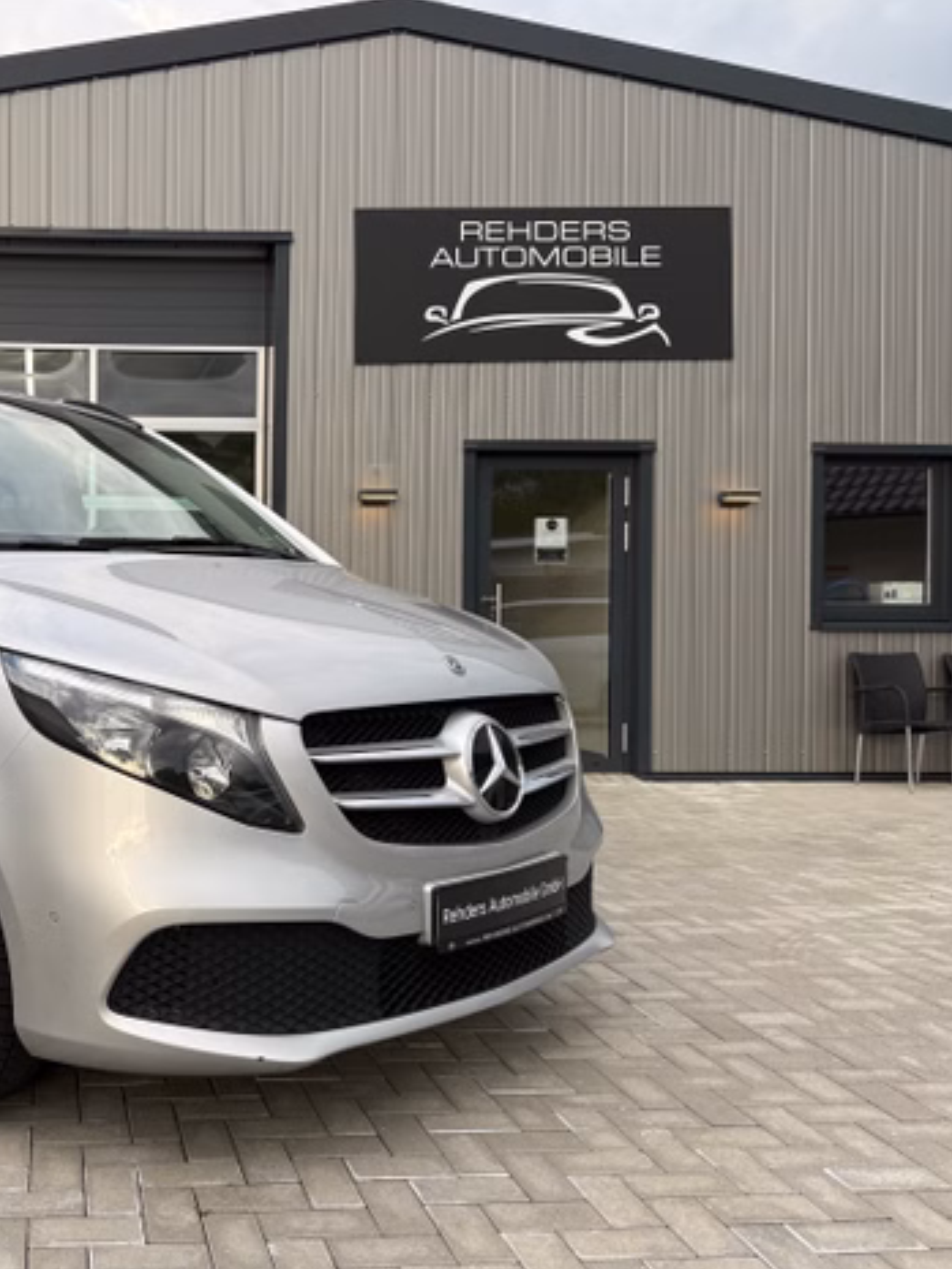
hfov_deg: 40.0
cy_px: 641
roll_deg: +0.3
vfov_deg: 55.3
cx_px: 106
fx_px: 1210
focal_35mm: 33
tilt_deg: -0.1
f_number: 1.78
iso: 80
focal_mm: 6.76
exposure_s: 1/722
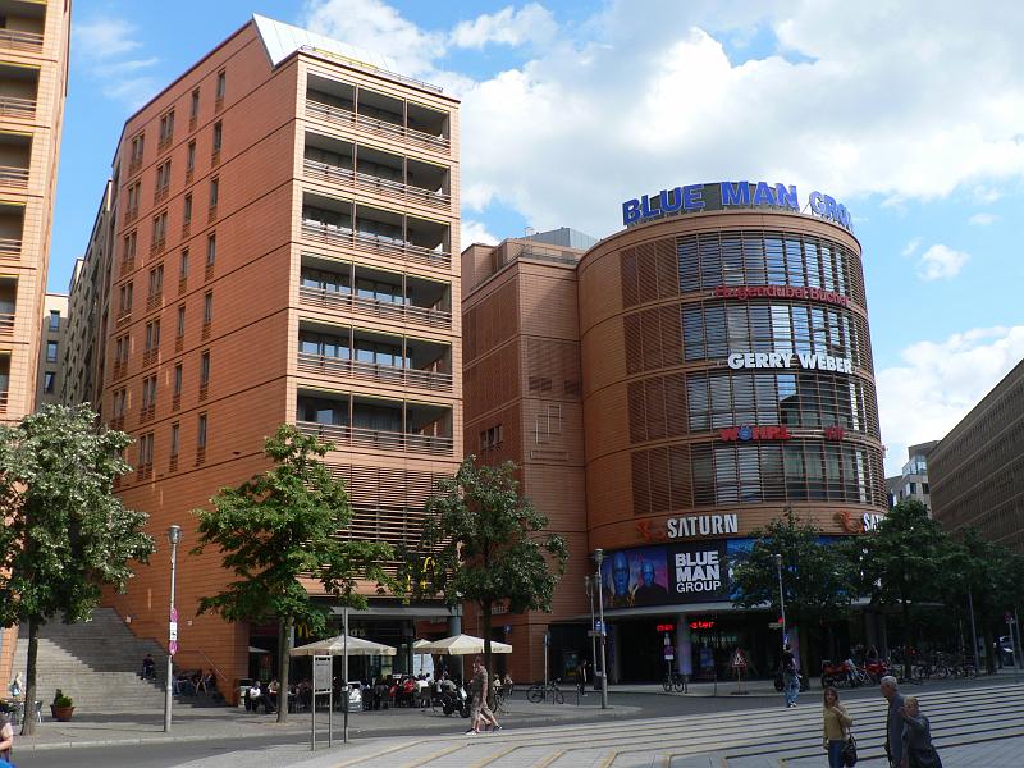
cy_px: 384
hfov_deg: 51.4
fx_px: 1065
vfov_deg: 39.7
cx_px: 512
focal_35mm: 36
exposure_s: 1/400
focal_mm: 6
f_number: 4
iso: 80
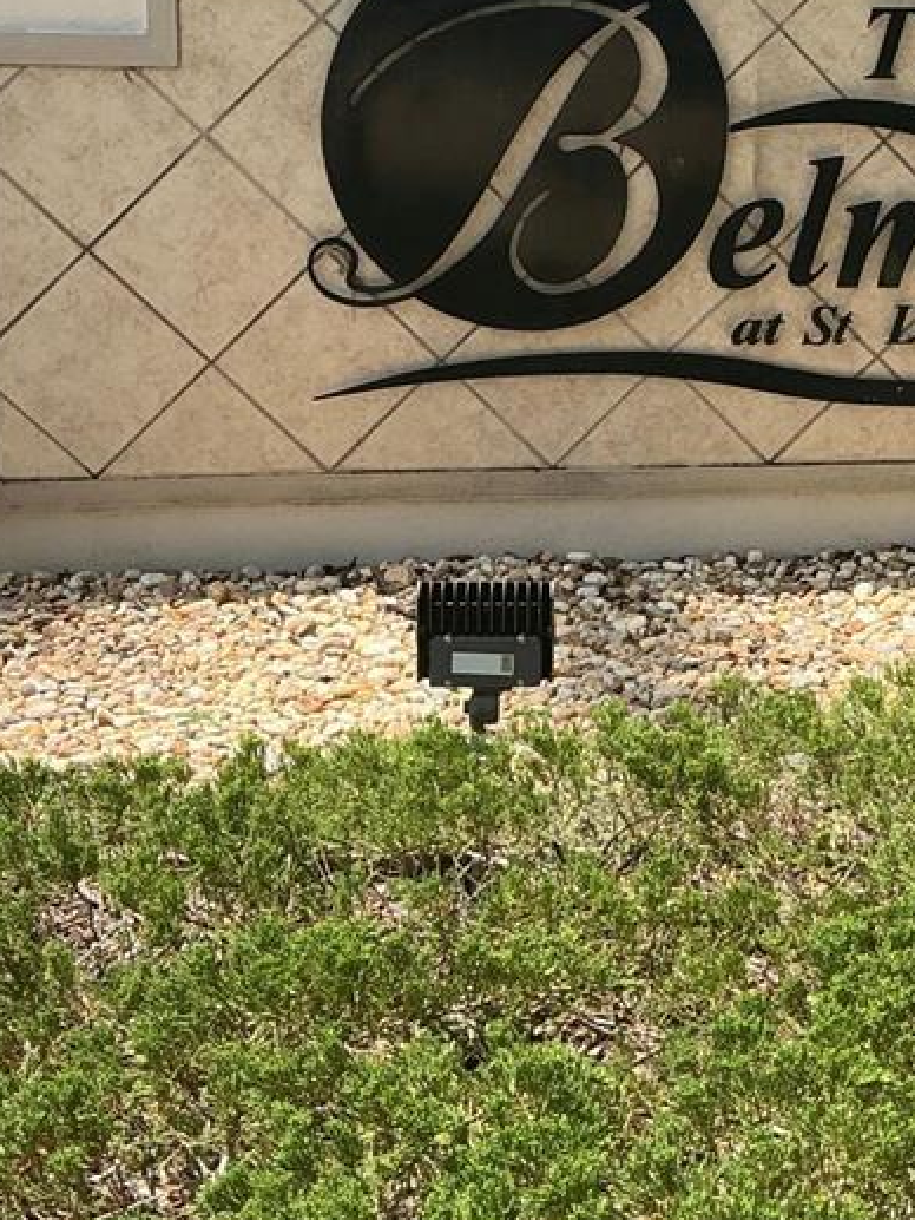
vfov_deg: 29.6
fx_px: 2290
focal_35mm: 65
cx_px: 745
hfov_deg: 22.3
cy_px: 406
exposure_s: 1/944
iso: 25
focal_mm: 3
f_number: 1.8
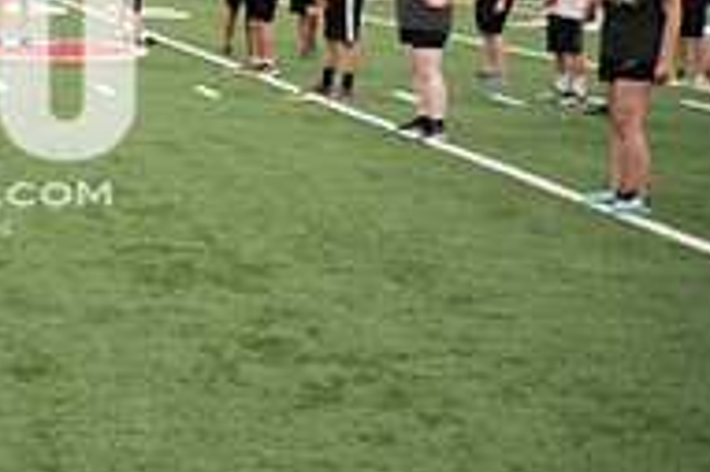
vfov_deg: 18.4
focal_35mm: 73
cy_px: 61
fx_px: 1438
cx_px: -145
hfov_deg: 25.0
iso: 2000
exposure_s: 1/200
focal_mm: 24
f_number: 2.8
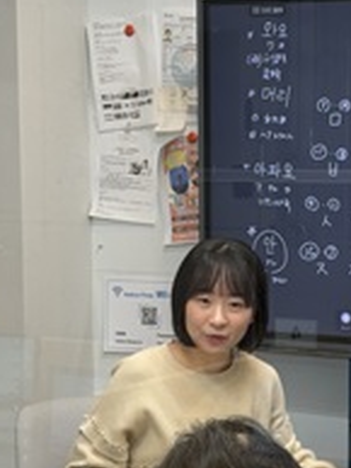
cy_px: 363
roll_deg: -1.5
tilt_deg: -7.5
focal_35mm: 120
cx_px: 290
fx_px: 1621
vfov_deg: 16.3
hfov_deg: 12.3
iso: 50
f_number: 1.78
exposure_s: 1/100
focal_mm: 6.76
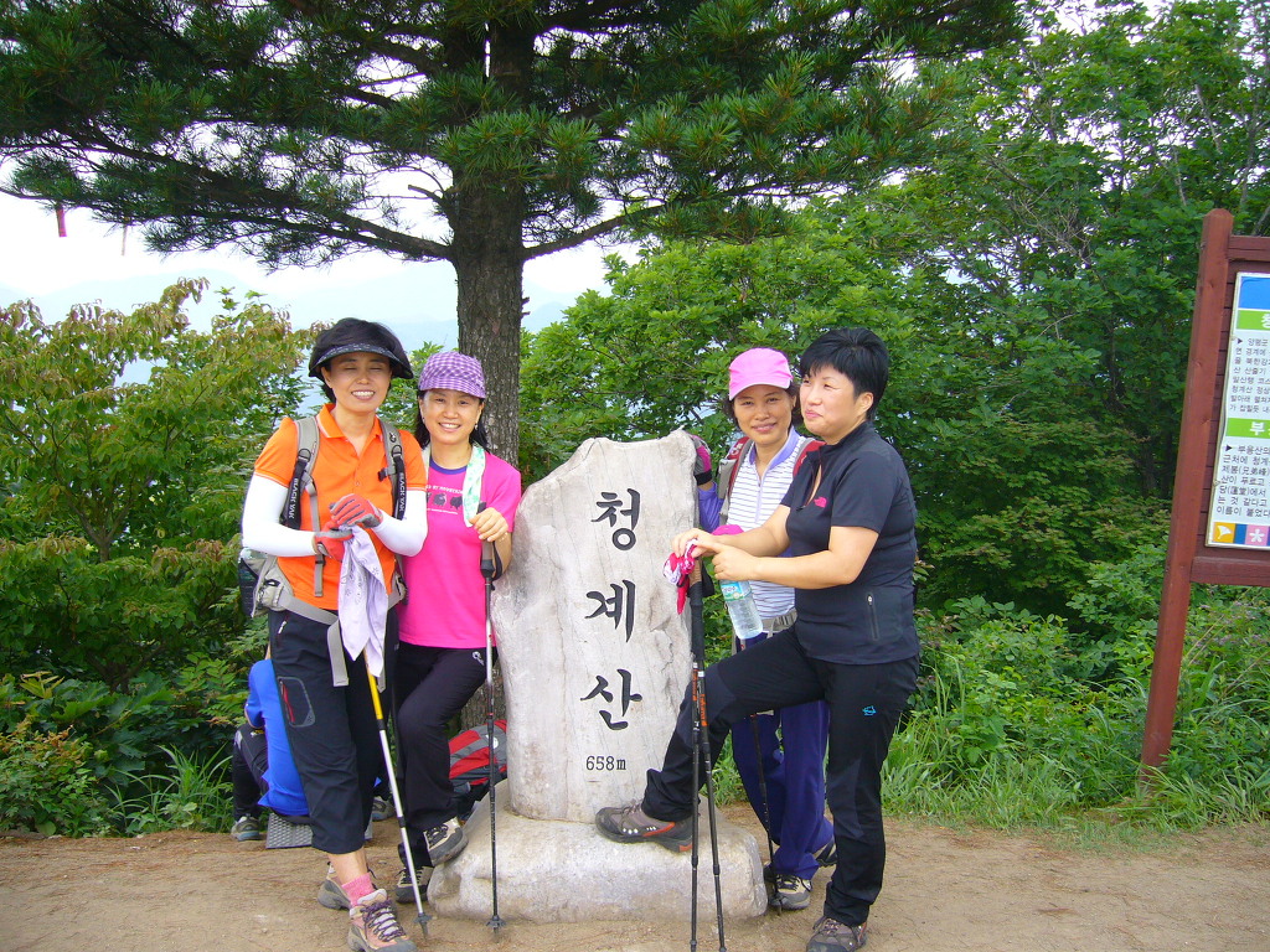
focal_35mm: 35
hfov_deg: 52.6
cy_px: 476
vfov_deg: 40.7
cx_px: 635
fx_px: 1284
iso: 80
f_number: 2.8
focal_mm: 5.8
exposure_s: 1/200
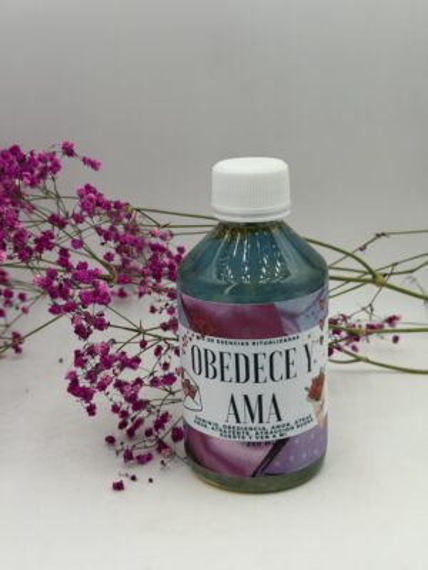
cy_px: 285
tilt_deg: -16.3
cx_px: 214
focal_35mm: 48
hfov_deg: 30.3
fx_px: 791
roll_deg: +0.5
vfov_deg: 39.7
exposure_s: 1/3704
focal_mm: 6.76
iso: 64
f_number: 1.78
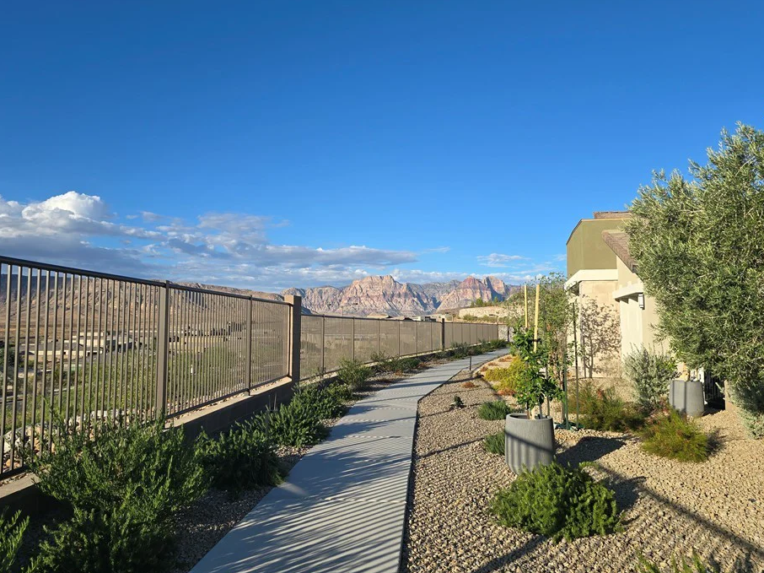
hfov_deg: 67.2
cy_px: 281
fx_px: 574
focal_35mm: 26
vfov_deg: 53.0
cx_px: 356
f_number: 1.7
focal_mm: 6.3
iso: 12
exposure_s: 1/738
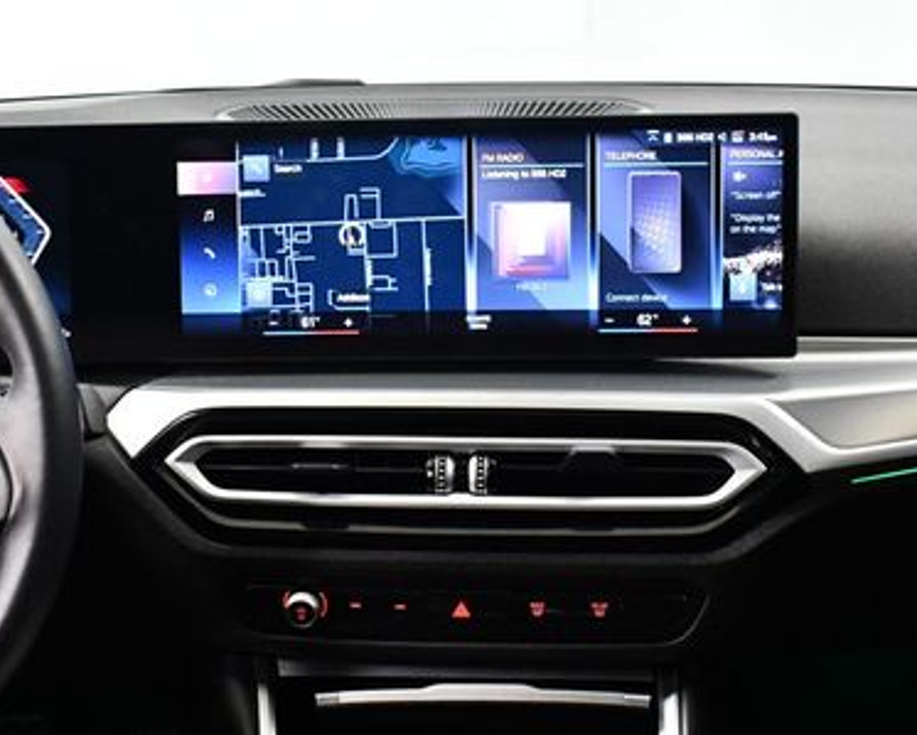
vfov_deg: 26.2
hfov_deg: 32.4
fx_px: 1575
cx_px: 487
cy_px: 467
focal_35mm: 58
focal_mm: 18
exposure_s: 1/60
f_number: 3.5
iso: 3200
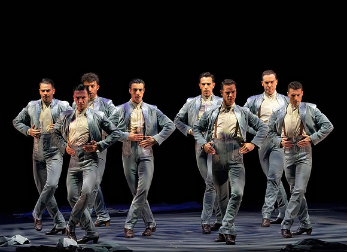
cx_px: 167
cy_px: 140
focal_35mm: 341
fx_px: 3382
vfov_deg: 4.3
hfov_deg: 5.9
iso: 10000
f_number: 7.1
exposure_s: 1/400
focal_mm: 247
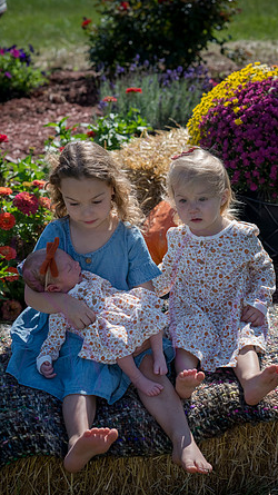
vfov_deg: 23.7
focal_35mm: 90
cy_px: 246
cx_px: 147
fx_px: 1181
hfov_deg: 13.4
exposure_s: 1/1250
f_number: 6.3
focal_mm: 85
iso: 400
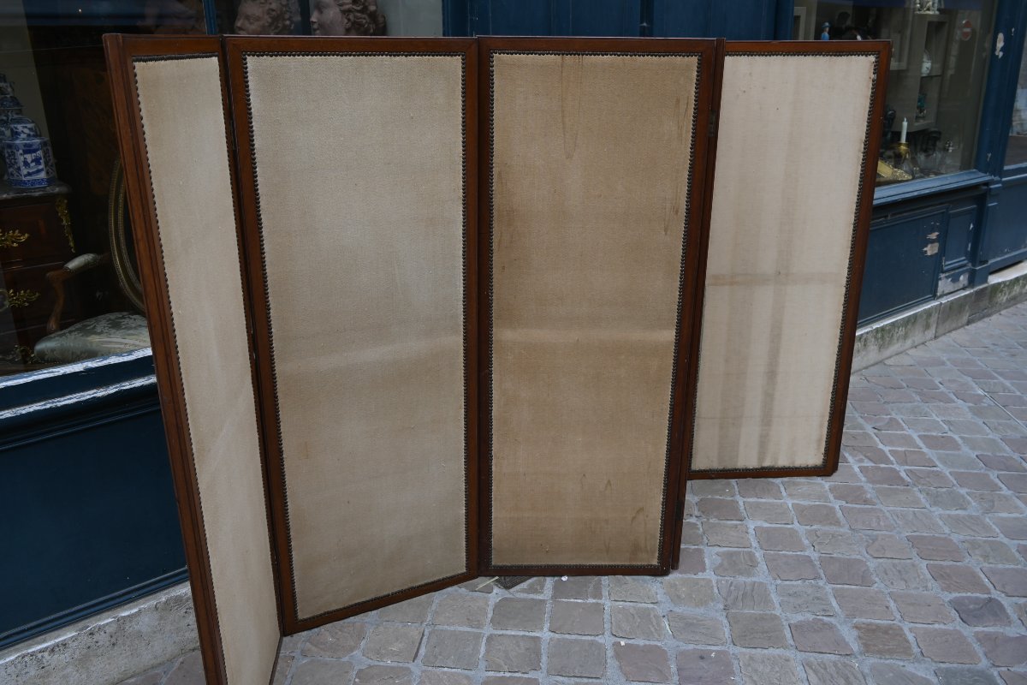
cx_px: 514
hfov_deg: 61.9
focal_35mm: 30
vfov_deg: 43.6
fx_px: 856
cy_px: 342
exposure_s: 1/125
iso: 100
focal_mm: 20
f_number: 5.6
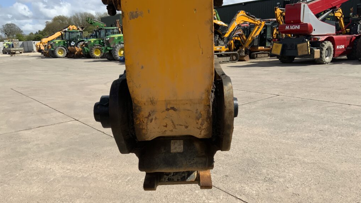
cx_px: 181
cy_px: 124
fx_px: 306
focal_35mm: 32
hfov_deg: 61.0
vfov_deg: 36.5
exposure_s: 1/2427
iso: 16
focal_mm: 3
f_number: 1.8
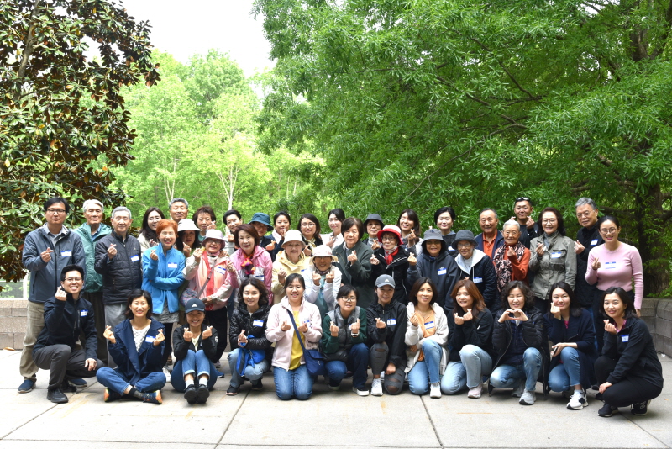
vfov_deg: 37.9
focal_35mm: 35
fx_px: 654
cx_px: 336
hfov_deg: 54.4
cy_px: 224
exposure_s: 1/160
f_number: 6.3
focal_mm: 35
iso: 400
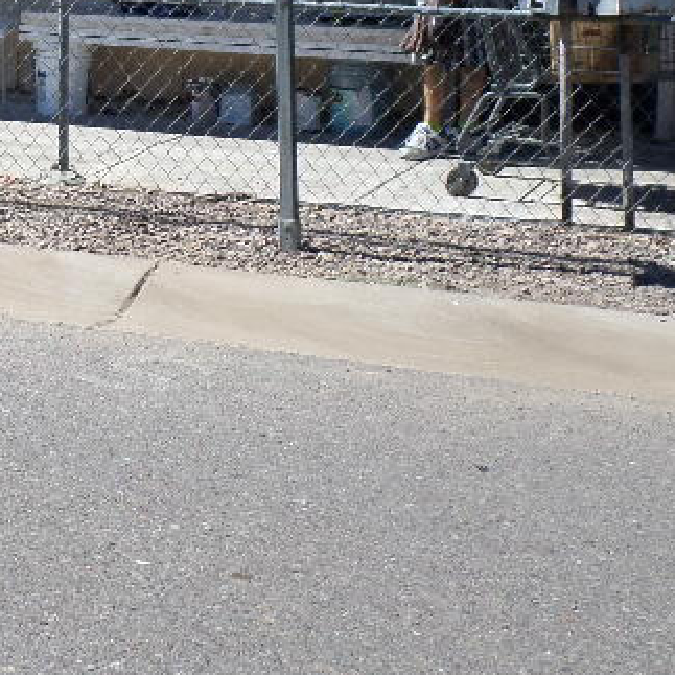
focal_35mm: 84
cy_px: 38
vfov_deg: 20.1
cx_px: -52
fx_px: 1853
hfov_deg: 19.8
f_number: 2.7
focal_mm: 5.5
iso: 80
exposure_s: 1/1000
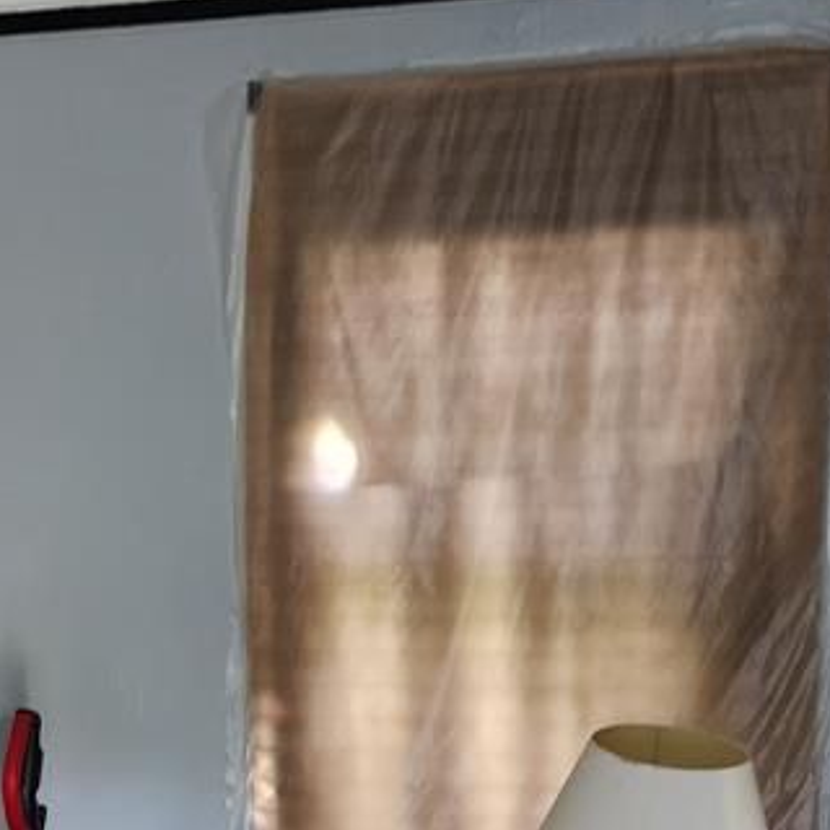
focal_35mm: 65
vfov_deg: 25.8
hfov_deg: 25.5
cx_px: 60
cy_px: 711
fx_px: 1763
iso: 640
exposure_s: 1/24
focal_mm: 6.4
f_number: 1.8
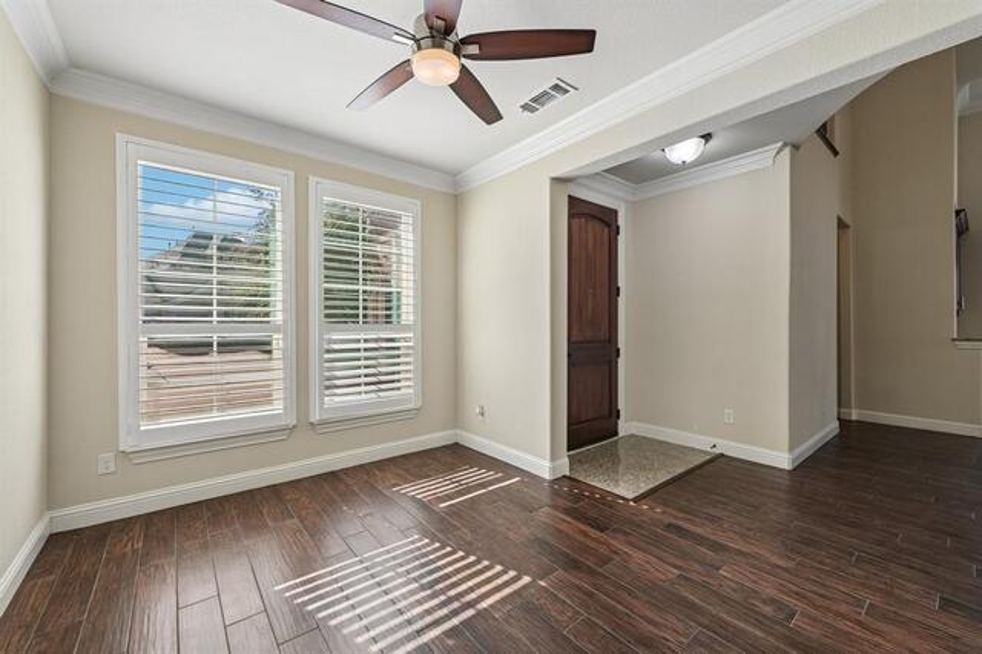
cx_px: 491
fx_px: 382
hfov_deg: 104.3
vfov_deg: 81.1
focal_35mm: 14
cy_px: 327
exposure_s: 1/320
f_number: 8
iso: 400
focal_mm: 14
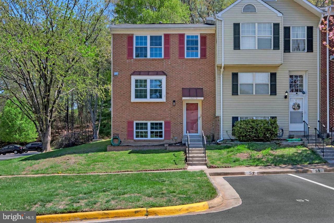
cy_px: 112
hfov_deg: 55.8
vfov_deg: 38.9
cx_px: 167
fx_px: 315
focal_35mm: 34
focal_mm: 22.9
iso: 400
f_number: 18
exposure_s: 1/125
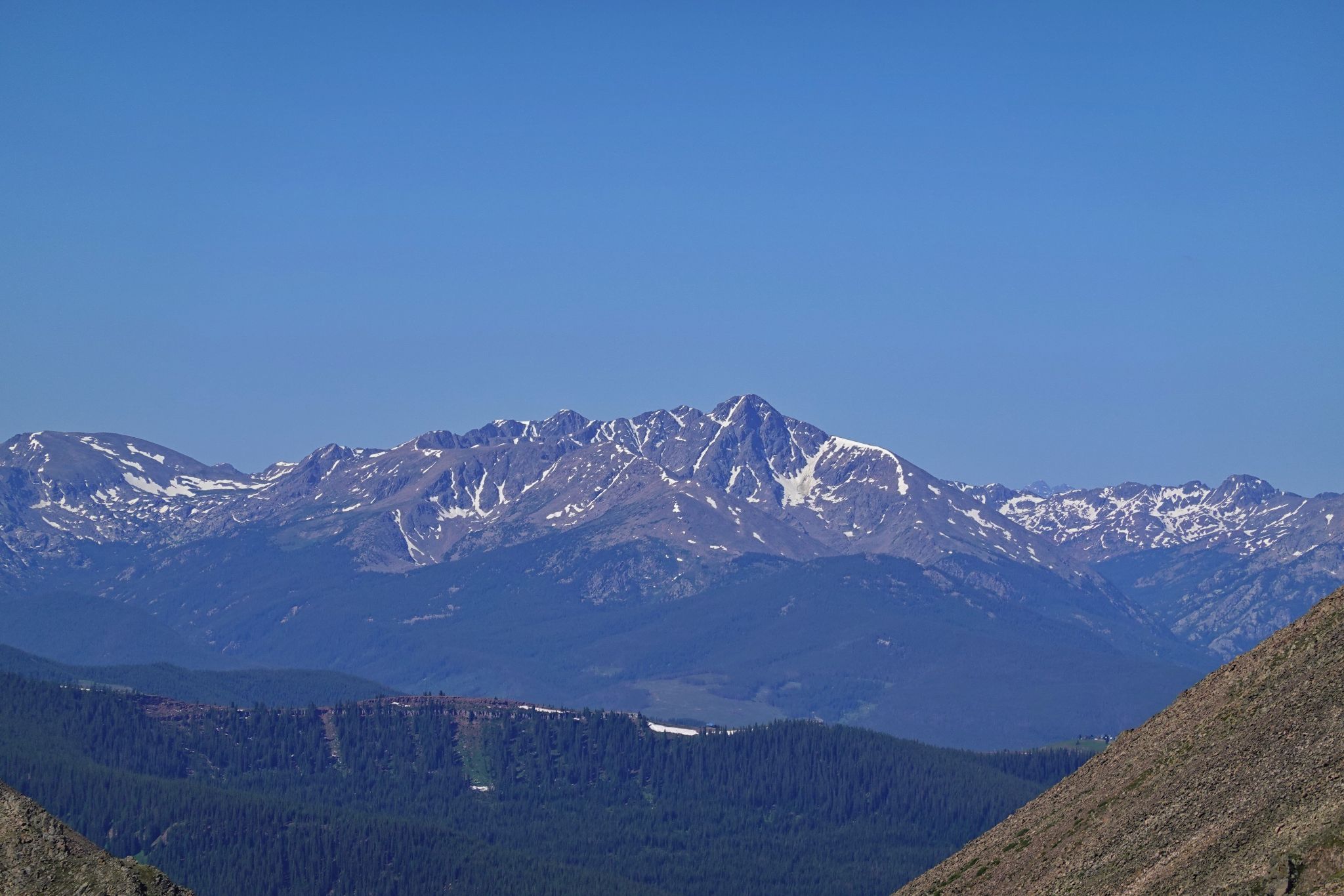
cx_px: 672
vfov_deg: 6.9
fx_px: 7466
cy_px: 448
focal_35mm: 200
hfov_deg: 10.3
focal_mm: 72
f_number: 5.6
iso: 100
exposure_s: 1/800
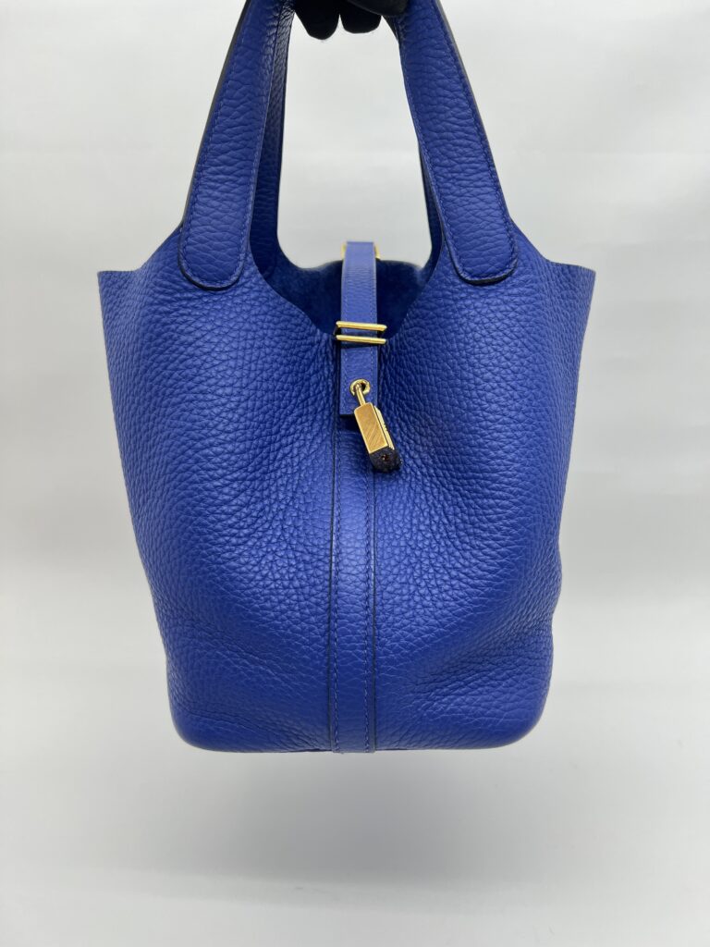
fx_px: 711
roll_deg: +2.5
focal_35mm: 26
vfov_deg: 67.3
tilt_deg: -16.3
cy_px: 474
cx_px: 355
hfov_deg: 53.1
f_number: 1.5
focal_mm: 5.7
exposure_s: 1/100
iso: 40
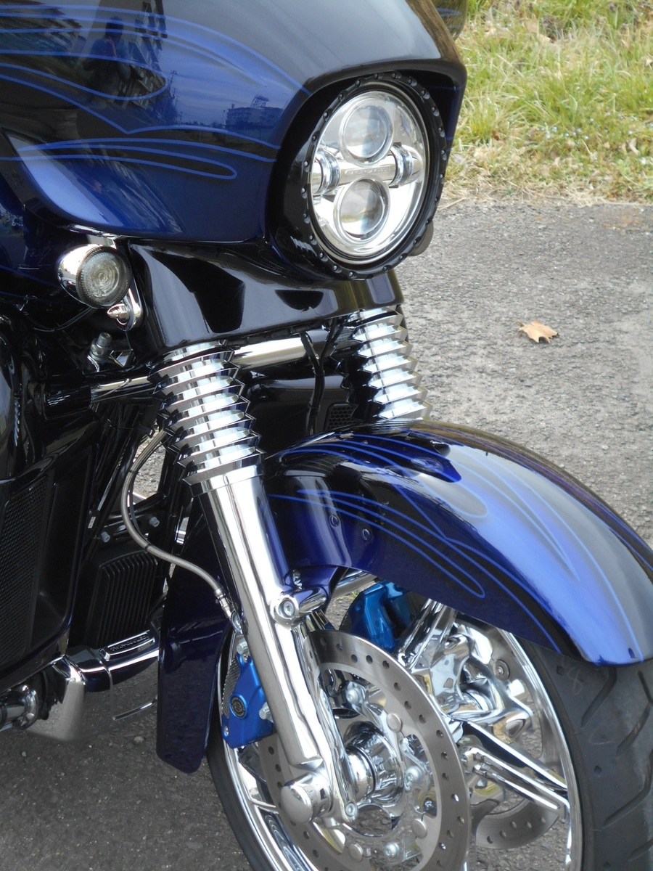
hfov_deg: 25.2
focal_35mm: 58
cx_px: 326
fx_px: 1459
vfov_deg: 33.2
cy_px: 436
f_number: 4.9
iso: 125
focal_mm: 10
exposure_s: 1/250
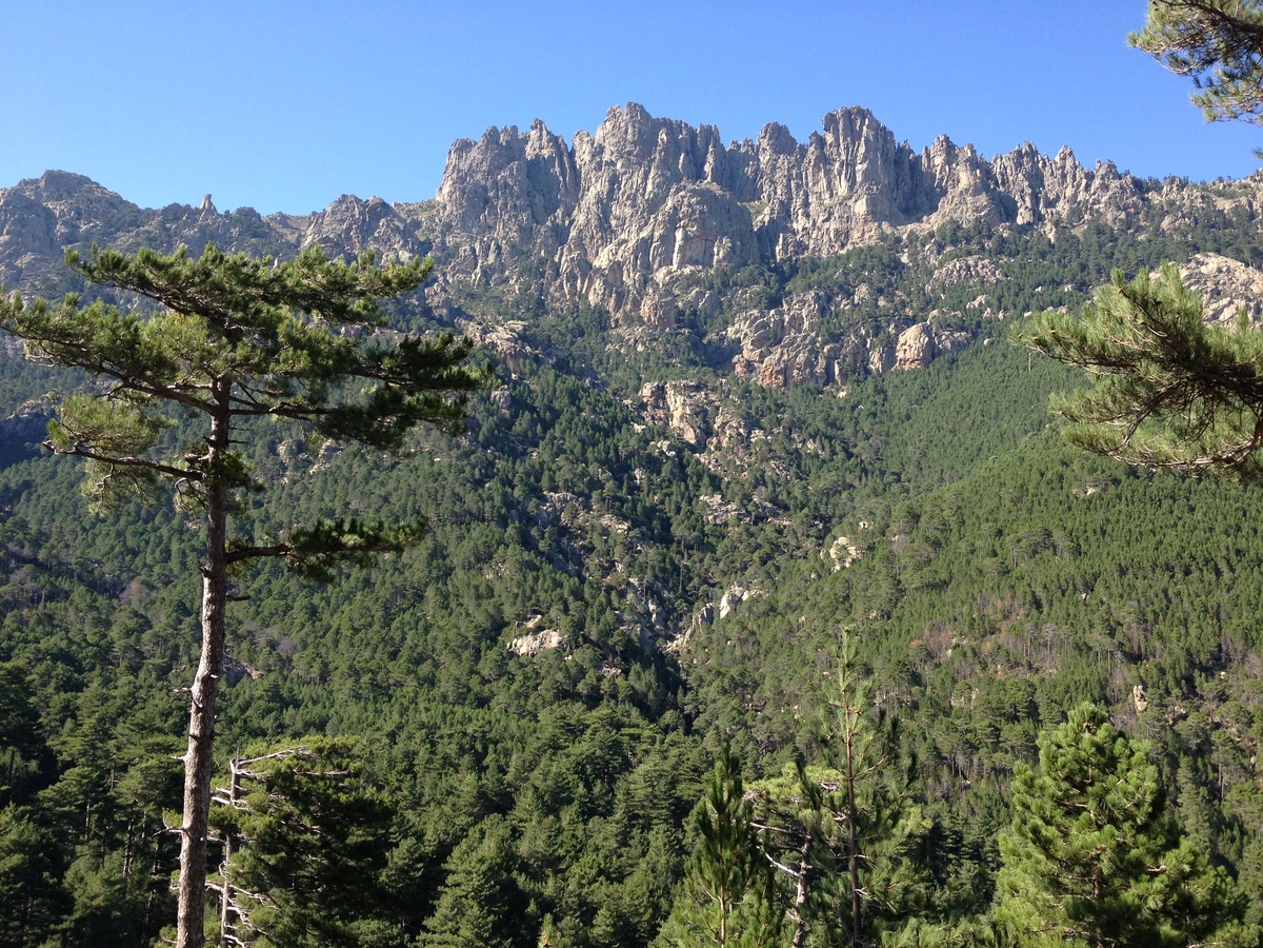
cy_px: 474
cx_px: 632
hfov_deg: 52.6
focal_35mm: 35
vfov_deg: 40.7
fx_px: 1277
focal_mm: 4.28
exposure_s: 1/606
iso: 64
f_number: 2.4
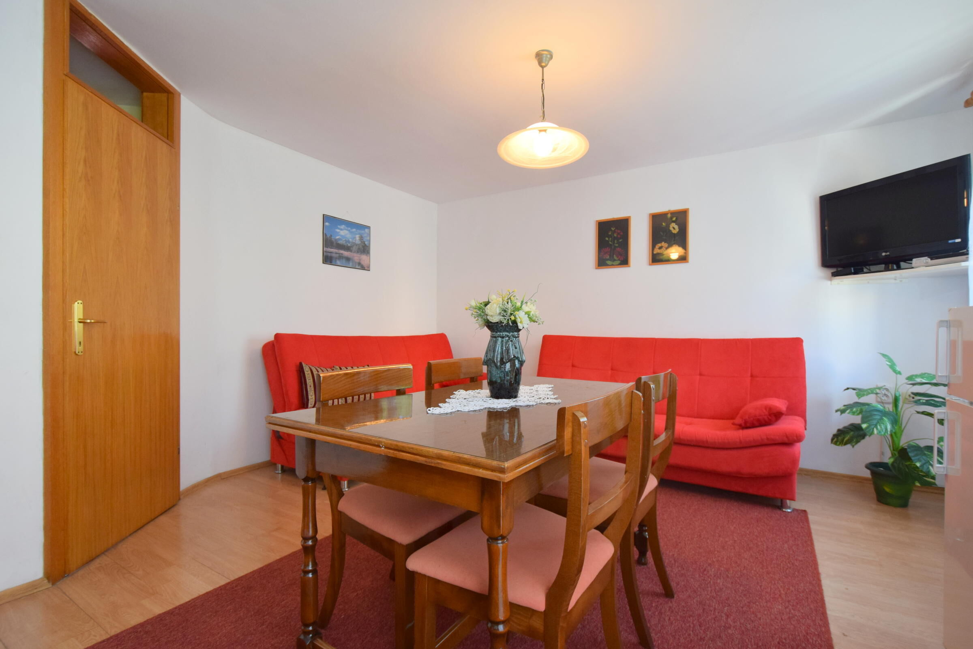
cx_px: 486
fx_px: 405
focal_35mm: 15
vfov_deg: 77.3
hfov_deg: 100.4
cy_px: 324
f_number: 4
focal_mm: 10
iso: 800
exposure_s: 1/60
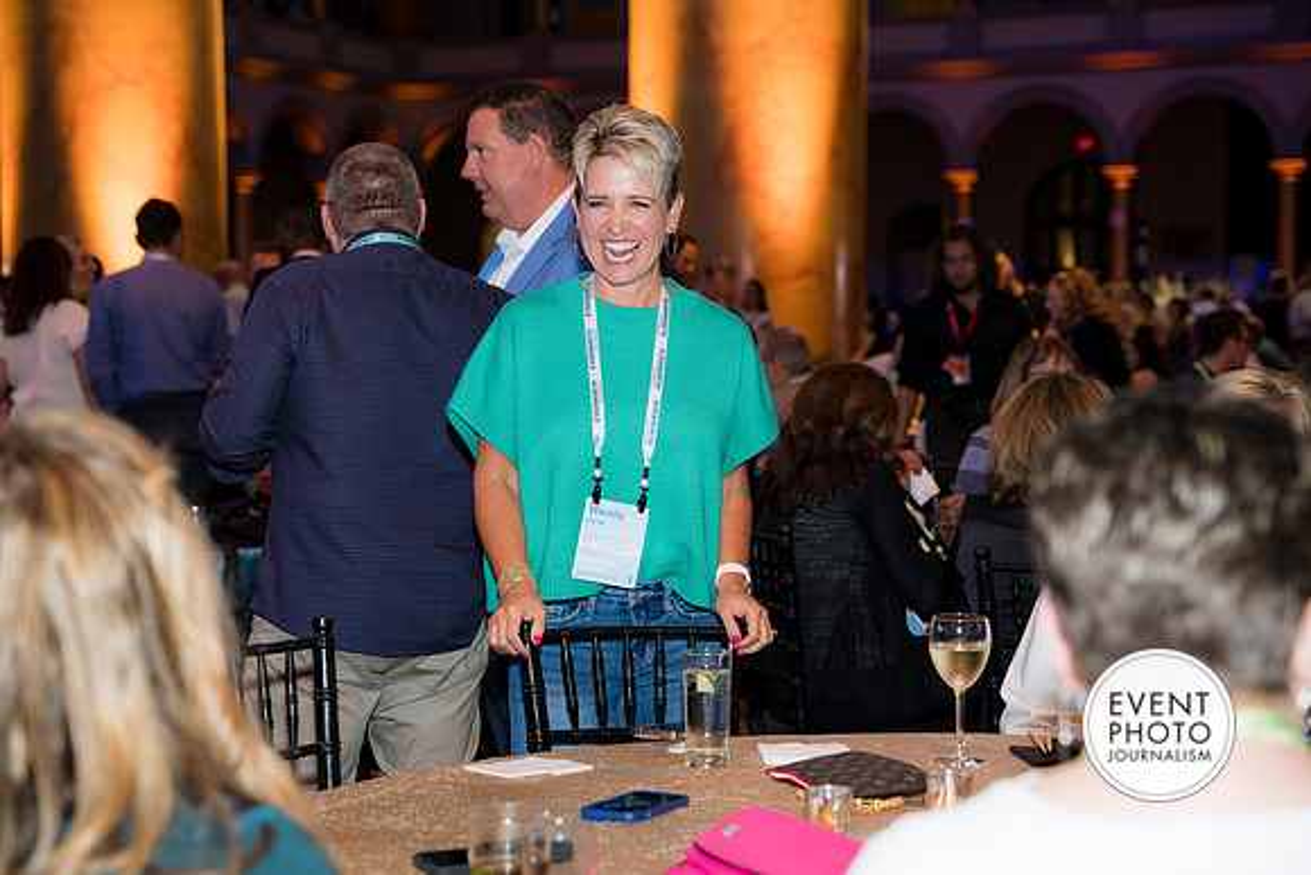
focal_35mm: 70
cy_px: 438
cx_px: 656
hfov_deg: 28.9
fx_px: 2546
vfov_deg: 19.5
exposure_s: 1/100
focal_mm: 67
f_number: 4
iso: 800
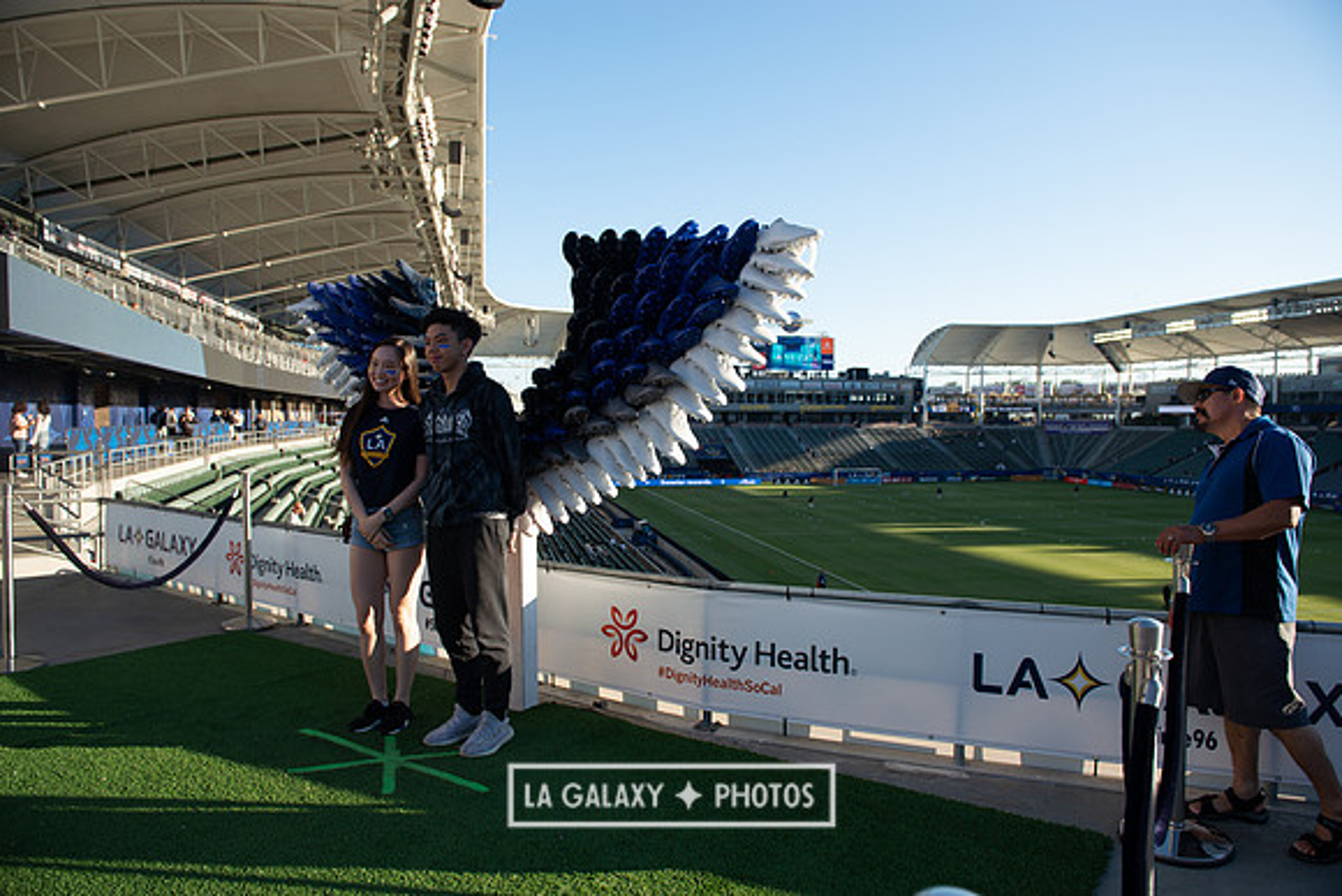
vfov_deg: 53.2
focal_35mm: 24
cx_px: 671
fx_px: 895
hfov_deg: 73.7
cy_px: 448
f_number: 4.5
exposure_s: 1/640
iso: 200
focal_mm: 24
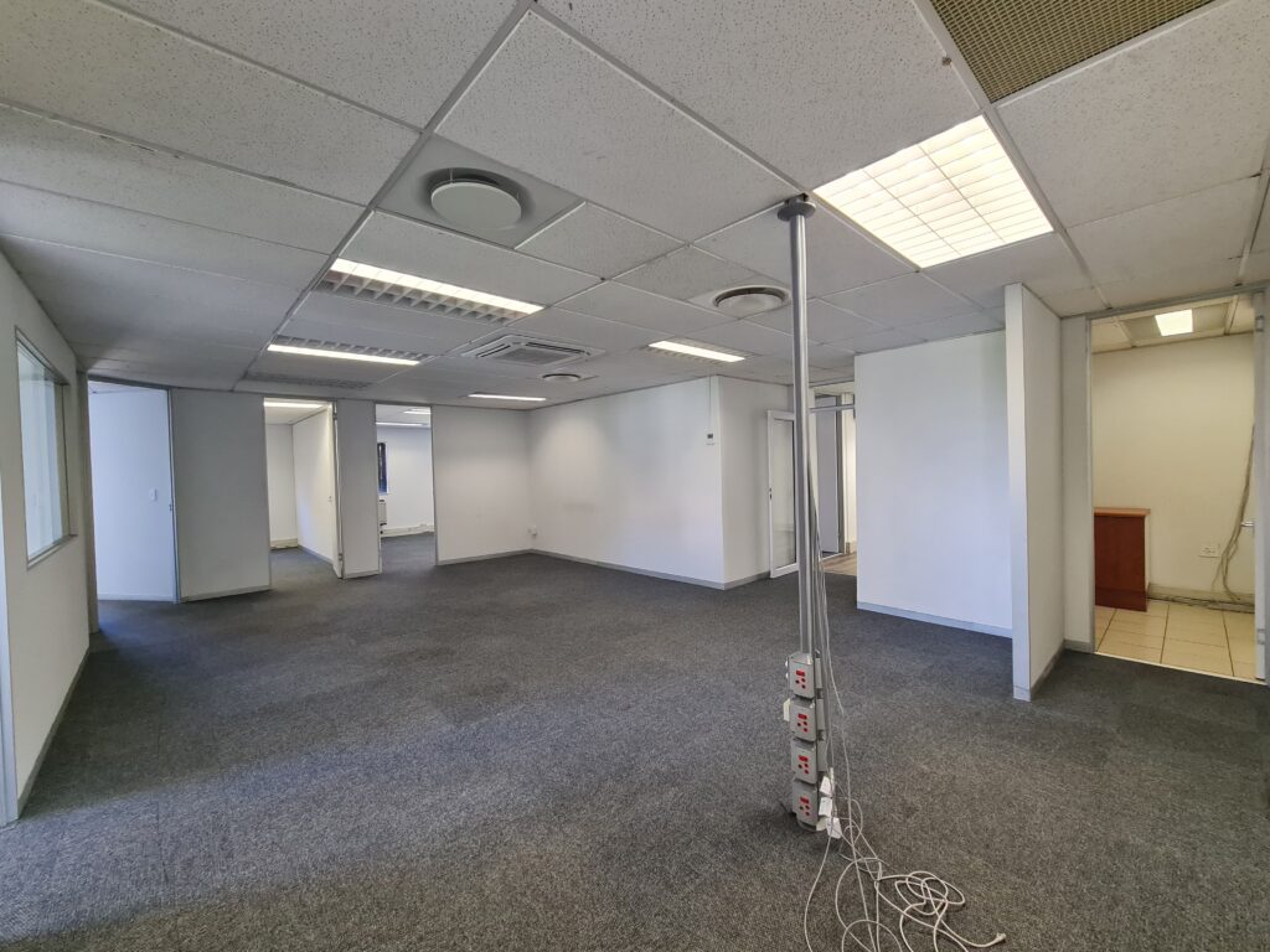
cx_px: 635
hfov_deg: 106.2
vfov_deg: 89.9
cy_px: 476
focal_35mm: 13
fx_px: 477
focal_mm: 2.2
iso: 320
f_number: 2.2
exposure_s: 1/50
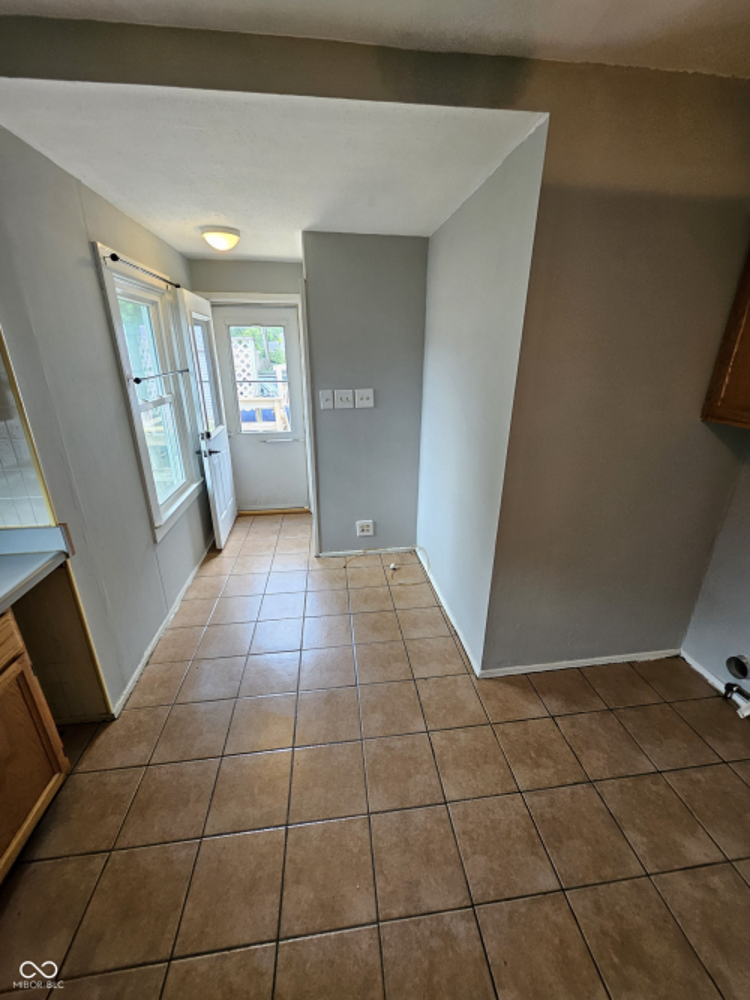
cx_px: 375
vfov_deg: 106.2
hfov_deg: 89.9
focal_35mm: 13
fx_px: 376
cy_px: 500
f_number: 2.2
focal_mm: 1.74
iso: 125
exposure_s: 1/60
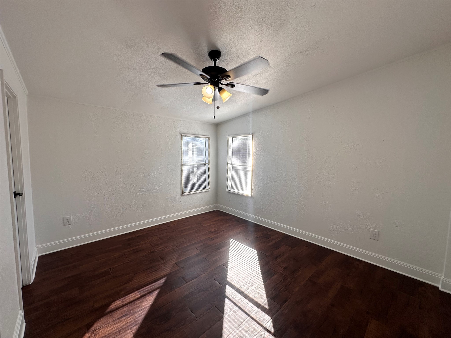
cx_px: 226
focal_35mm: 14
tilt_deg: -3.5
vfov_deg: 85.7
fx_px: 182
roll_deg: -0.8
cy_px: 169
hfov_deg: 102.1
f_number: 2.2
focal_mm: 2.22
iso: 40
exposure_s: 1/189
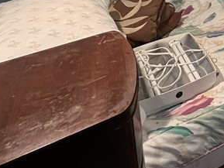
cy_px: -105
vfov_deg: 23.1
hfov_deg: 25.8
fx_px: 298
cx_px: 361
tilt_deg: -4.9
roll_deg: +0.6
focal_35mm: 46
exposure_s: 1/60
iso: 1000
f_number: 1.8
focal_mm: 1.57
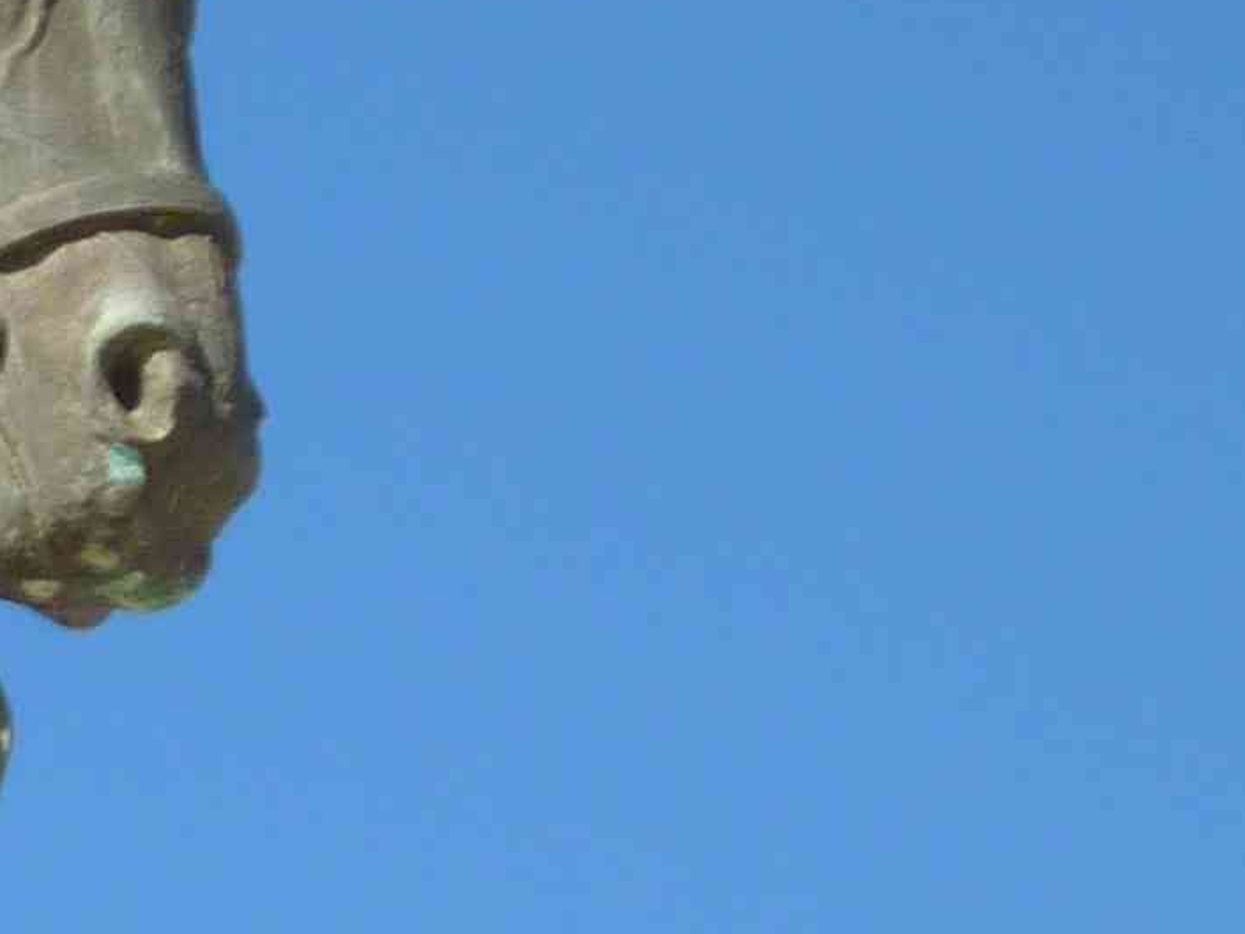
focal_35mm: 404
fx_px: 14530
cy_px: 1150
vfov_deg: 3.7
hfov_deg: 4.9
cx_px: -937
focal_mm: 12.8
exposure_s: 1/320
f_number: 4.2
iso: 80
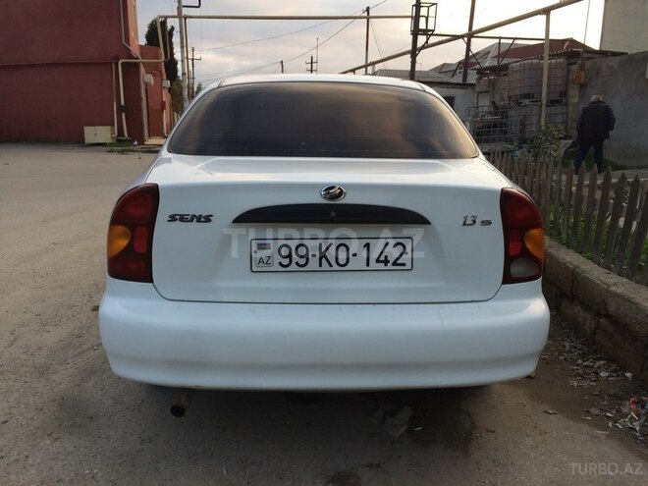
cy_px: 243
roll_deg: +0.9
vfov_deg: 48.2
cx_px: 324
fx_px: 543
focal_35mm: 29
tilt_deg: -11.2
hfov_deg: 61.7
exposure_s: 1/238
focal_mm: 4.15
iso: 32
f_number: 2.2
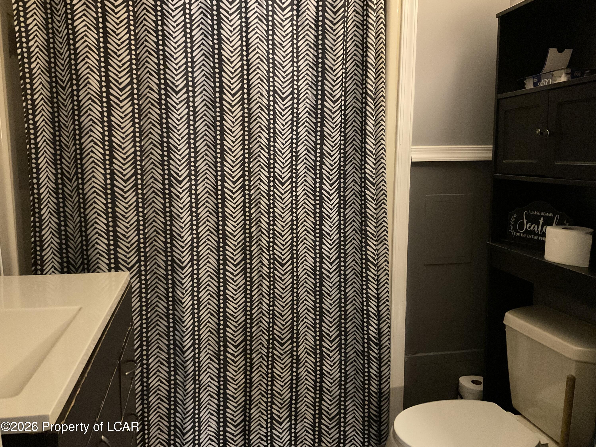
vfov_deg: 48.2
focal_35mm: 29
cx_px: 298
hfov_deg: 61.7
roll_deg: +1.3
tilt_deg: -8.9
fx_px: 499
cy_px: 224
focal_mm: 3
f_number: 1.8
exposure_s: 1/20
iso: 500
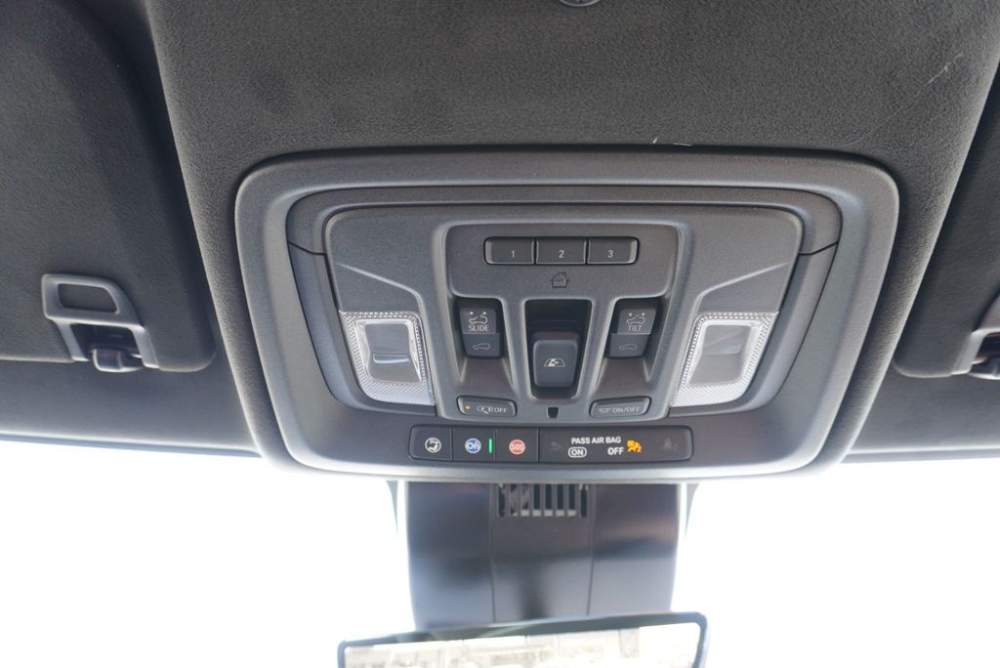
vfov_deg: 53.2
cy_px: 334
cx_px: 500
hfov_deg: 73.7
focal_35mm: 24
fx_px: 667
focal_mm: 16
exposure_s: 1/60
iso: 500
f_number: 4
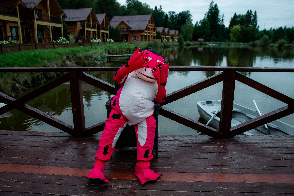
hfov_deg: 68.6
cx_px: 147
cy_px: 98
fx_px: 216
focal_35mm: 26
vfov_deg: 48.9
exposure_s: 1/125
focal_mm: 24
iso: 1600
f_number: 4
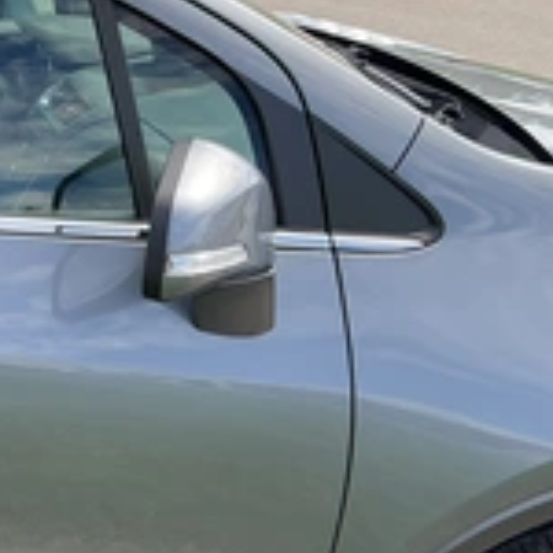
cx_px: -122
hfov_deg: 23.7
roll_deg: +2.1
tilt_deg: -20.2
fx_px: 1193
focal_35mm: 66
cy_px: 273
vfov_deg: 26.1
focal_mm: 3
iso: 25
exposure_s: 1/409
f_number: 1.8
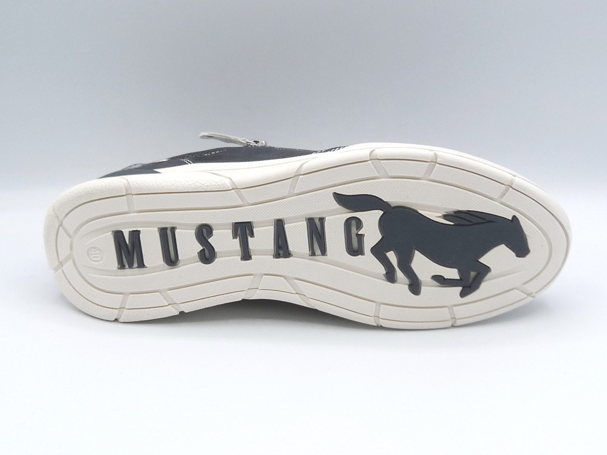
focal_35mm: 50
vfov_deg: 29.1
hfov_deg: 38.2
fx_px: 877
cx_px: 304
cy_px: 228
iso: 100
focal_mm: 4.9
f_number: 5
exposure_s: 1/200
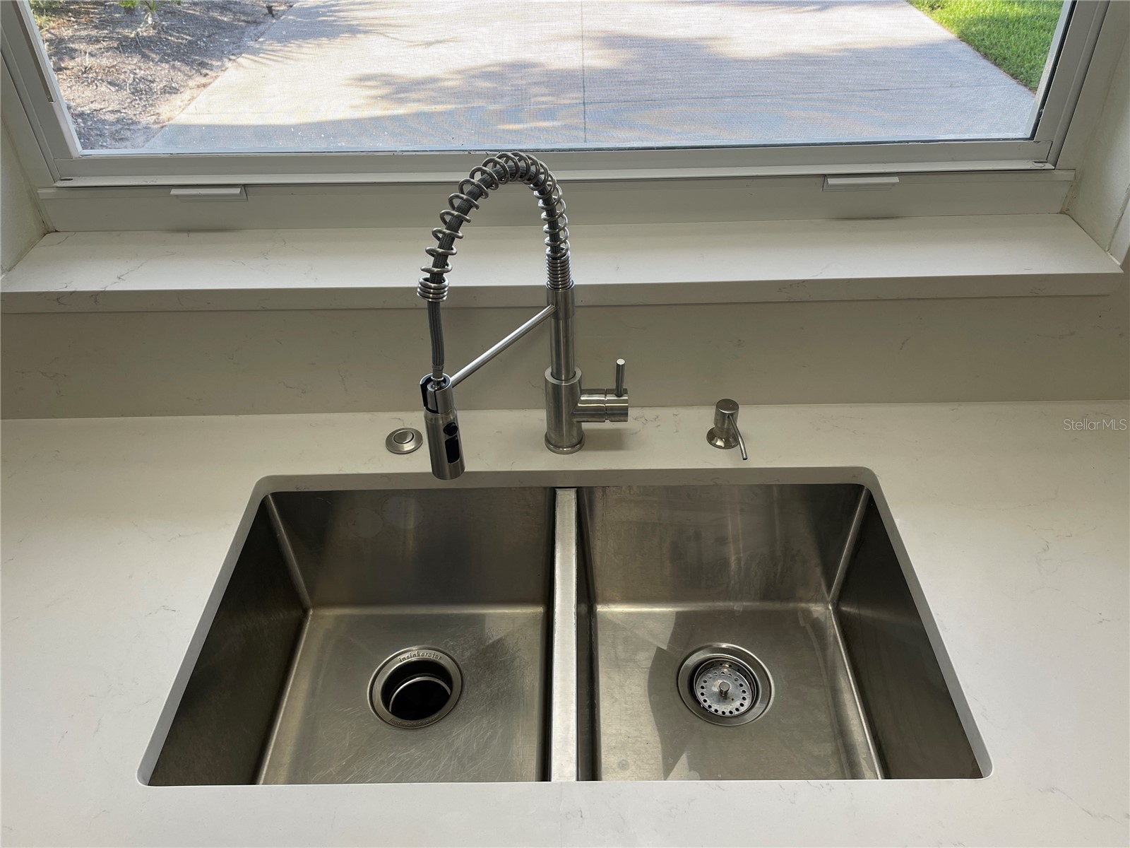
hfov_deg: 67.3
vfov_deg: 53.1
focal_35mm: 26
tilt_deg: -39.6
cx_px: 565
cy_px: 424
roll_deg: +0.9
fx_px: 849
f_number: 1.6
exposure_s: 1/123
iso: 32
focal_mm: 4.2
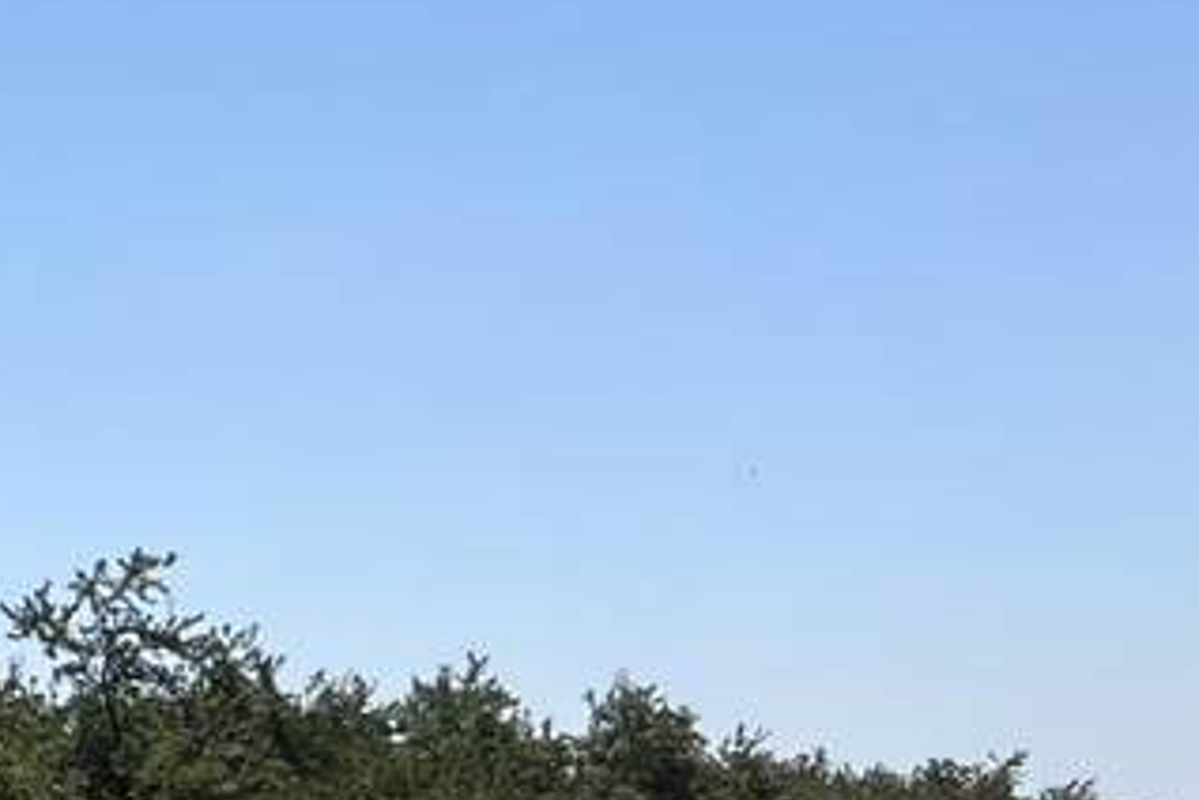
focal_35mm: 109
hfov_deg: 15.8
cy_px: 577
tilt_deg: +6.0
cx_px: -988
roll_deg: -0.2
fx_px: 3630
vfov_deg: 12.5
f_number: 1.5
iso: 50
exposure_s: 1/6993
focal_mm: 5.7
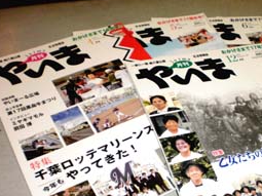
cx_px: 182
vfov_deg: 27.9
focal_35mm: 52
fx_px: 393
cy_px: 125
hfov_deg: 36.3
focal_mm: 6.3
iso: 400
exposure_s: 1/250
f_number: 3.1
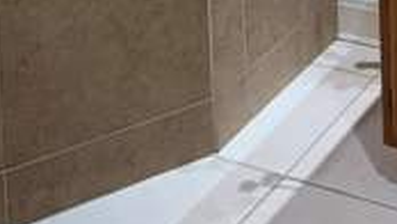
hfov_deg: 21.3
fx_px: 1011
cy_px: -423
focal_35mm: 96
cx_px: 420
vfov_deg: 9.9
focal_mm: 6.76
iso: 80
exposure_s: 1/120
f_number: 1.78
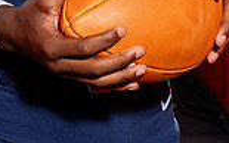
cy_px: -183
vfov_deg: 7.1
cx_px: 72
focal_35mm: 175
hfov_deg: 11.9
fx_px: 1093
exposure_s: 1/250
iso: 160
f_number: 9
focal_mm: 59
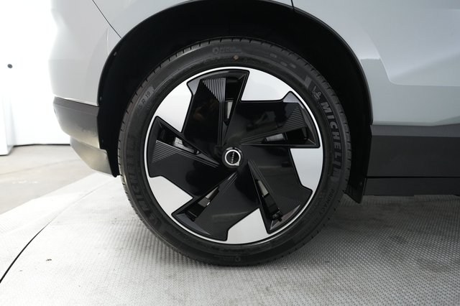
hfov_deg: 71.5
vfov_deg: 51.2
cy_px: 153
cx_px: 230
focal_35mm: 25
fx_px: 319
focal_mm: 25
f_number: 2.8
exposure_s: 1/160
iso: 4000
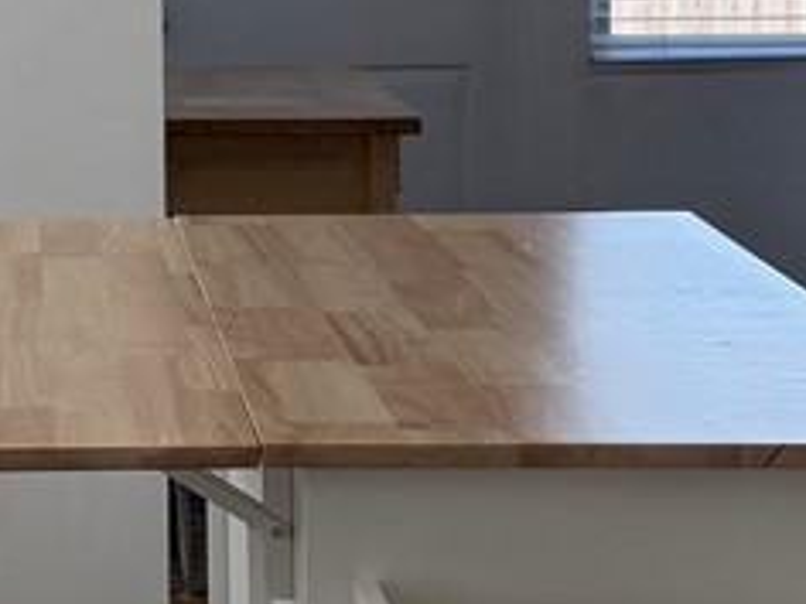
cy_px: 7
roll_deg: +1.2
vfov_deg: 9.1
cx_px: -198
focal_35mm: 163
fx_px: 3795
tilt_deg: -2.6
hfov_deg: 11.8
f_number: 1.78
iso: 100
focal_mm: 6.76
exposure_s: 1/405
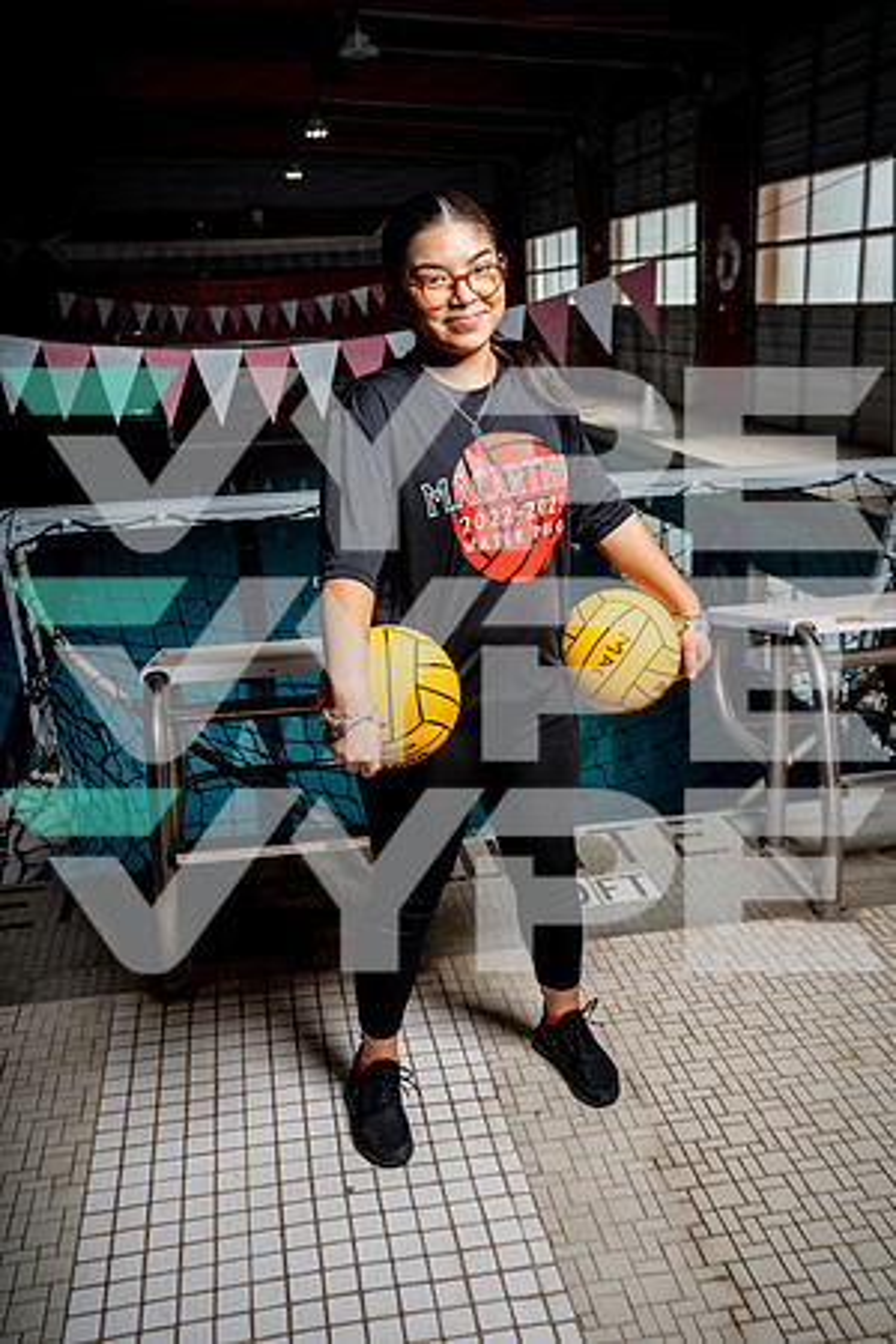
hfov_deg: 38.9
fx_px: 1269
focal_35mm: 34
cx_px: 448
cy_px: 672
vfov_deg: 55.8
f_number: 5.6
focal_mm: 34
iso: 100
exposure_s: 1/250
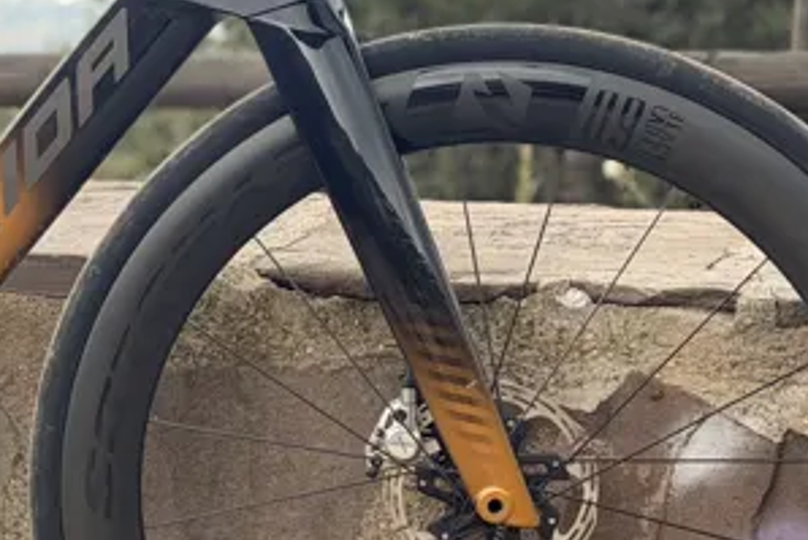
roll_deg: -0.9
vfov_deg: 10.2
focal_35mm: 134
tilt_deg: -11.8
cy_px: 301
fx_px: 3009
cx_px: -49
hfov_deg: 15.0
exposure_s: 1/527
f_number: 1.78
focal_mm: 6.76
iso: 100
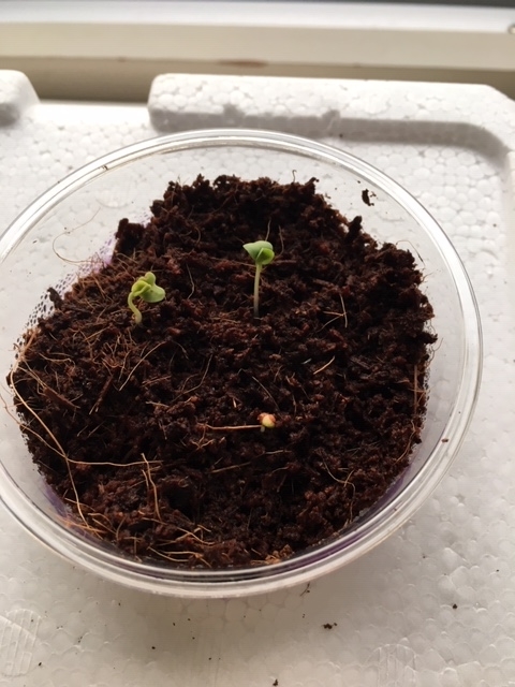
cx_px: 258
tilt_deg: -66.1
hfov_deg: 48.2
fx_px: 575
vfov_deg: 61.7
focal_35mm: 29
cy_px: 344
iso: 25
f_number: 2.2
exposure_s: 1/30
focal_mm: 4.15
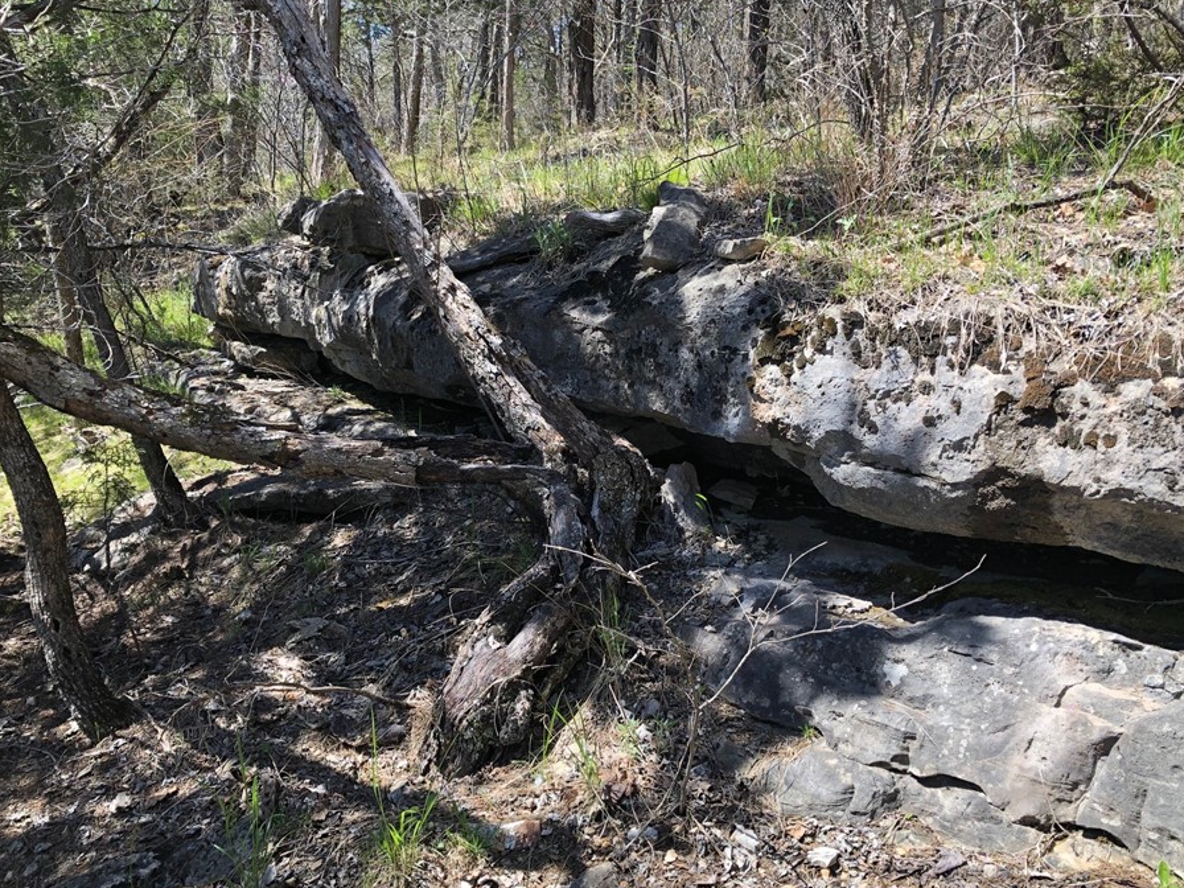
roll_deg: -2.3
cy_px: 429
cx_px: 599
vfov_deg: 44.2
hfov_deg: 56.8
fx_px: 1095
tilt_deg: -7.0
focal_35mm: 32
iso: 20
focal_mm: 3.99
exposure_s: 1/355
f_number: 1.8
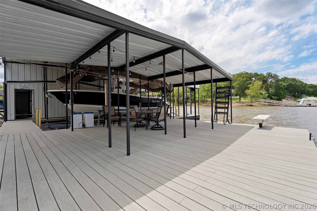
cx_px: 158
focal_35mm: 16
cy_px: 106
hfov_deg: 96.7
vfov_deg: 73.7
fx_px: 141
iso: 200
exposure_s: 1/125
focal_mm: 16
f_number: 8
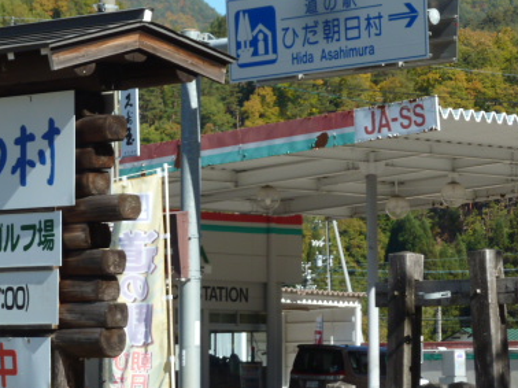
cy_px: 156
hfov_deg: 10.5
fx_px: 2811
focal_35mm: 188
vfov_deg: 7.9
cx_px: 97
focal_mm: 18.2
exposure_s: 1/320
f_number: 4.4
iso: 80
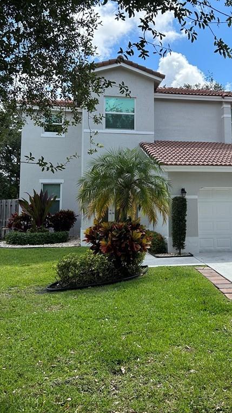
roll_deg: +0.8
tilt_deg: +7.5
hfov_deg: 30.7
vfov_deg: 52.2
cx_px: 173
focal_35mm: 38
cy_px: 155
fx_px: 416
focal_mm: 5.7
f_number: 1.5
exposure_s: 1/3165
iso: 50
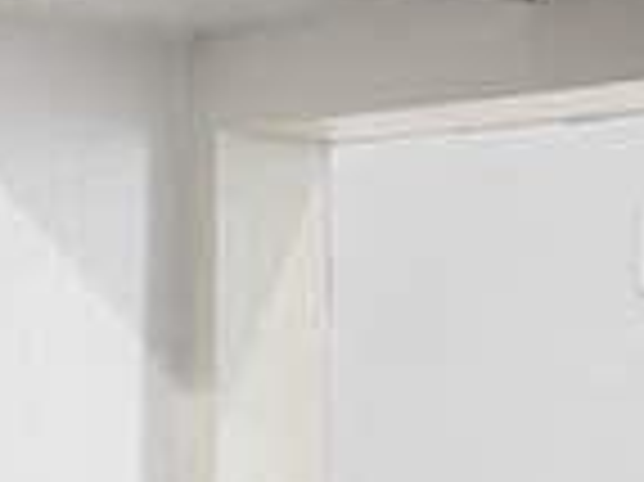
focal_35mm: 117
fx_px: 2175
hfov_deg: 14.2
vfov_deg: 12.6
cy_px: 426
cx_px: 1274
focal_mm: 17
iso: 1250
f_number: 8
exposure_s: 1/10
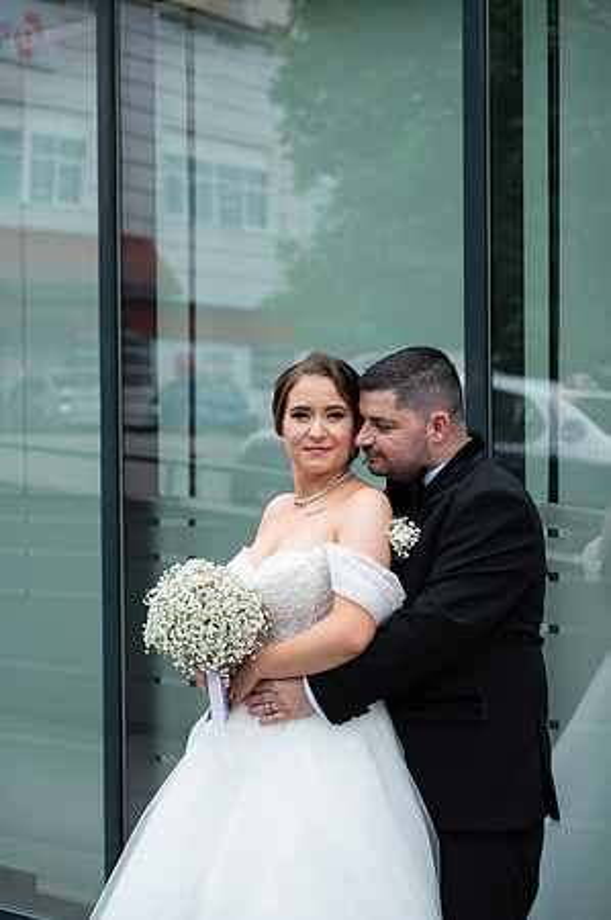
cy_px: 460
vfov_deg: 31.0
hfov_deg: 20.9
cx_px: 306
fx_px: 1658
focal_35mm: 65
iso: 200
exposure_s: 1/800
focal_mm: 65
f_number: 3.2
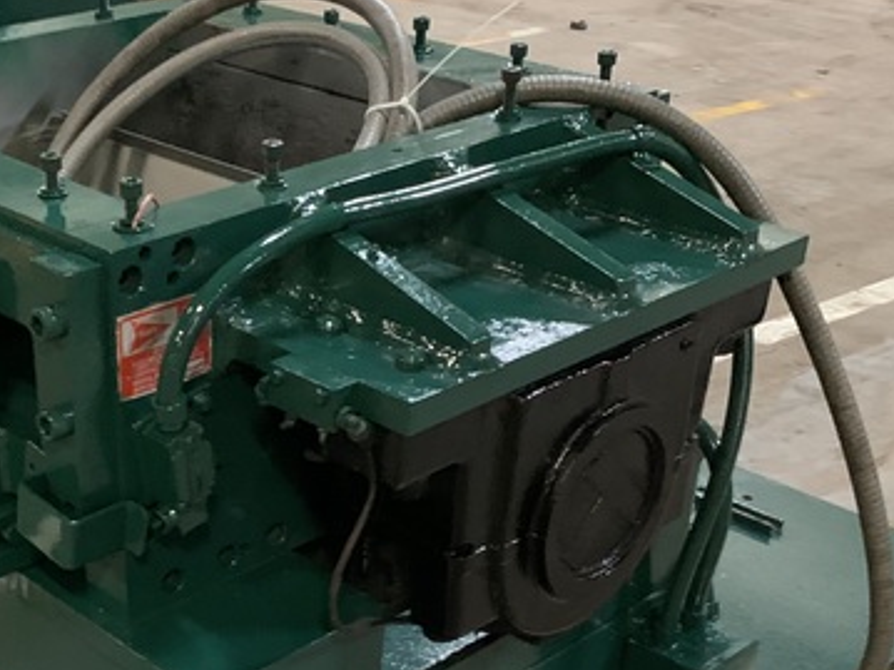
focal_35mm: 58
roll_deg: -1.9
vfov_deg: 24.8
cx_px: 192
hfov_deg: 32.4
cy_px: 531
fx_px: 1497
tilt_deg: -29.9
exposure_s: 1/30
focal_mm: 4.25
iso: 800
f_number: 1.8
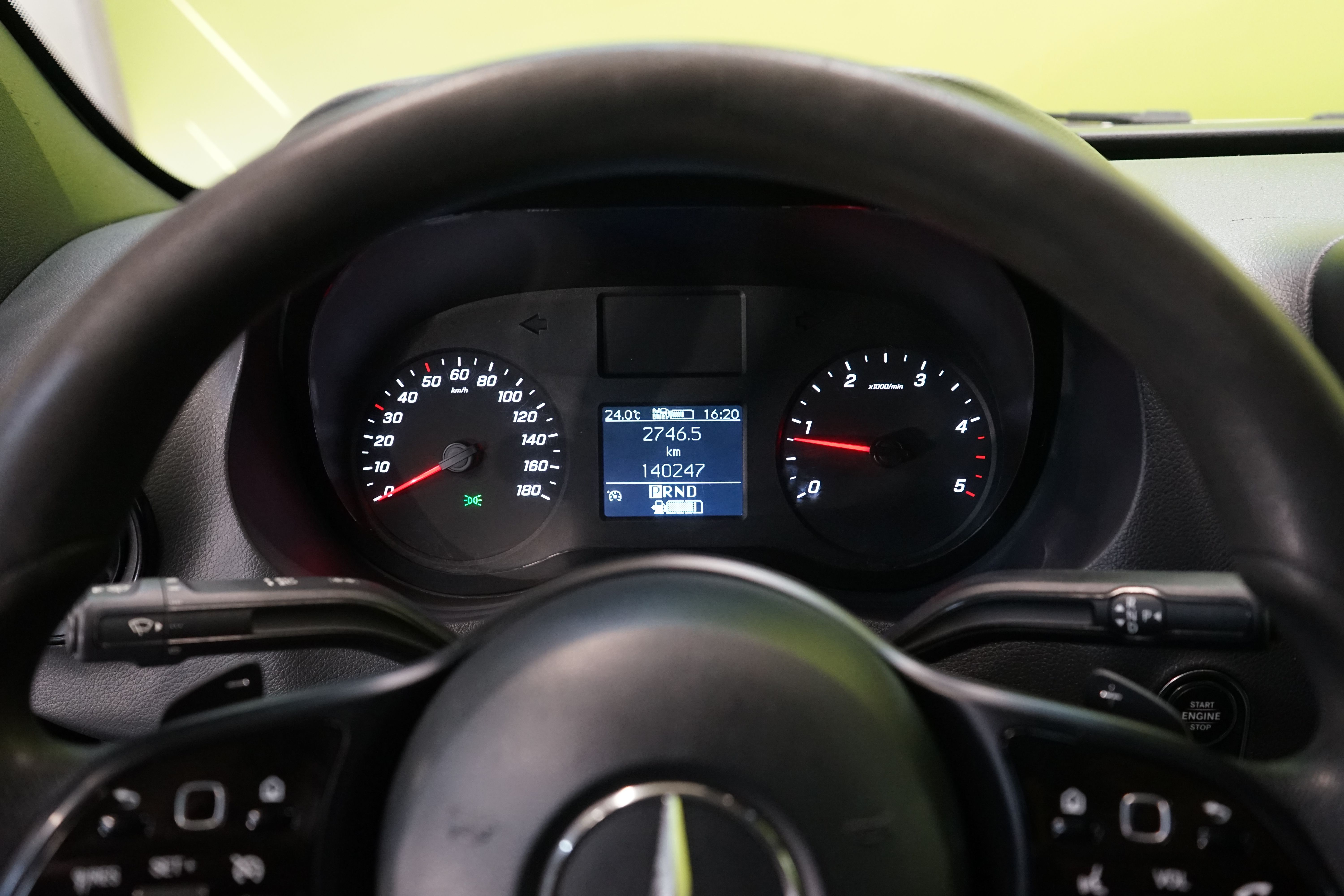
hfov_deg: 61.9
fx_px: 1120
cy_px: 448
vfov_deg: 43.6
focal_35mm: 30
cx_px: 672
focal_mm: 30
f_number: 5
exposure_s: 1/60
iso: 3200
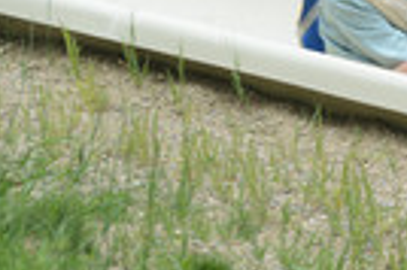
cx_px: 556
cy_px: 126
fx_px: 6572
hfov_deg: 3.5
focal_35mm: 582
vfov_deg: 2.4
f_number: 6.3
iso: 250
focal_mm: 195
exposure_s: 1/640
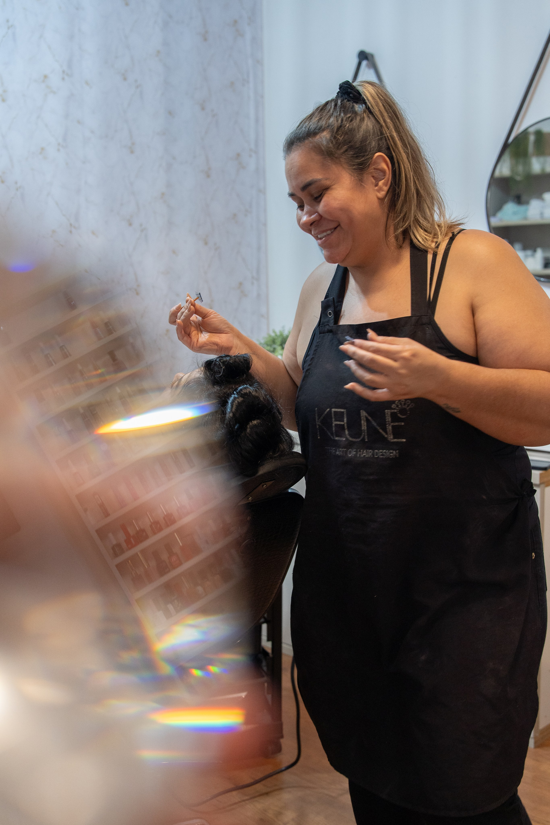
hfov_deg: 33.0
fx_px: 928
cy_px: 412
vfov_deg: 47.9
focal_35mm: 40
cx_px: 275
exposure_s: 1/100
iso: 1250
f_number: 2.8
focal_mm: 27
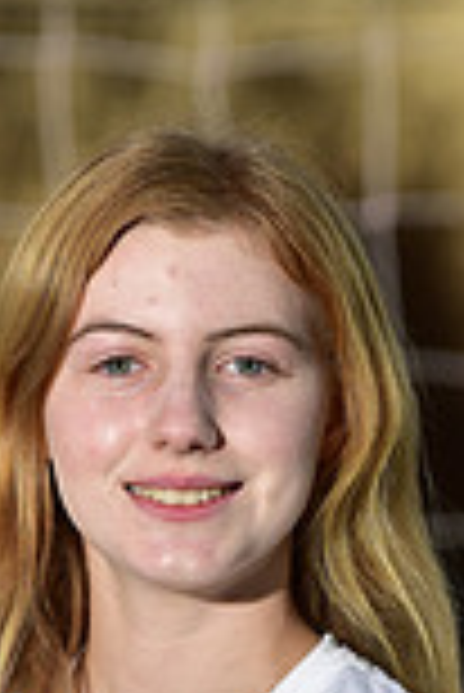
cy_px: 986
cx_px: 133
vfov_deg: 2.7
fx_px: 14524
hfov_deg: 1.8
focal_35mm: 753
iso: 250
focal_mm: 200
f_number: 4.5
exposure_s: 1/250
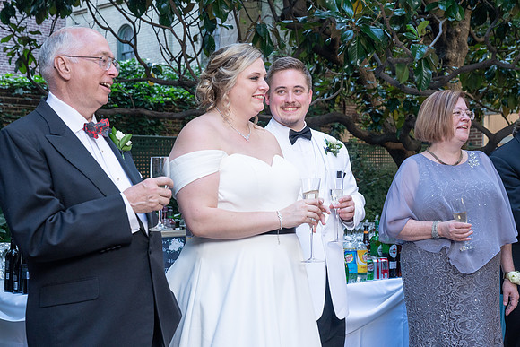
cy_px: 192
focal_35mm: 56
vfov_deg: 24.0
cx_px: 241
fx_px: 816
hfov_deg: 35.3
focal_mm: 51
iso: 1250
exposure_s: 1/250
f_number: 5.6
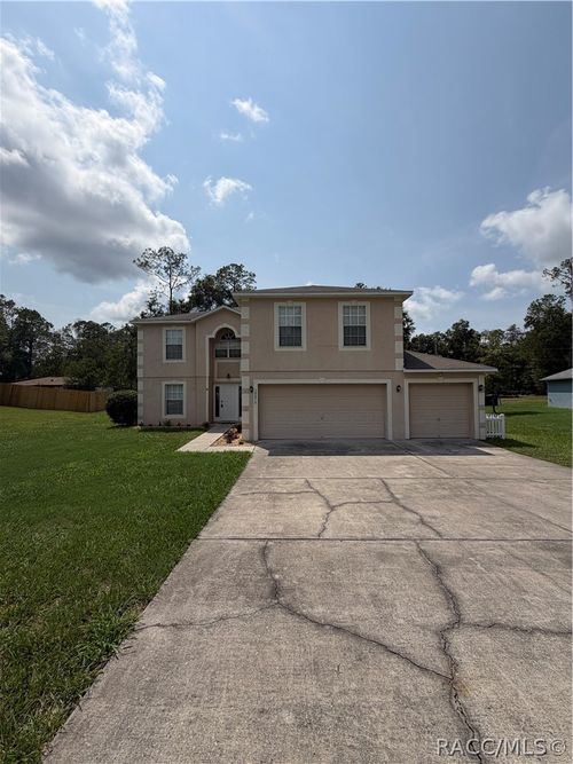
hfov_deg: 85.7
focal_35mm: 14
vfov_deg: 102.1
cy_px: 382
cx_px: 286
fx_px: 309
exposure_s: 1/1961
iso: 20
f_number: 2.2
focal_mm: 2.22
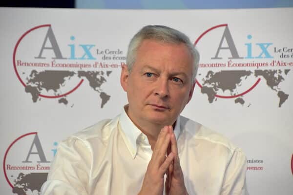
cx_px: 146
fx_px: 1953
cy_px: 98
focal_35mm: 240
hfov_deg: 8.6
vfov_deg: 5.7
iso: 1100
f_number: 6
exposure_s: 1/250
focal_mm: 160
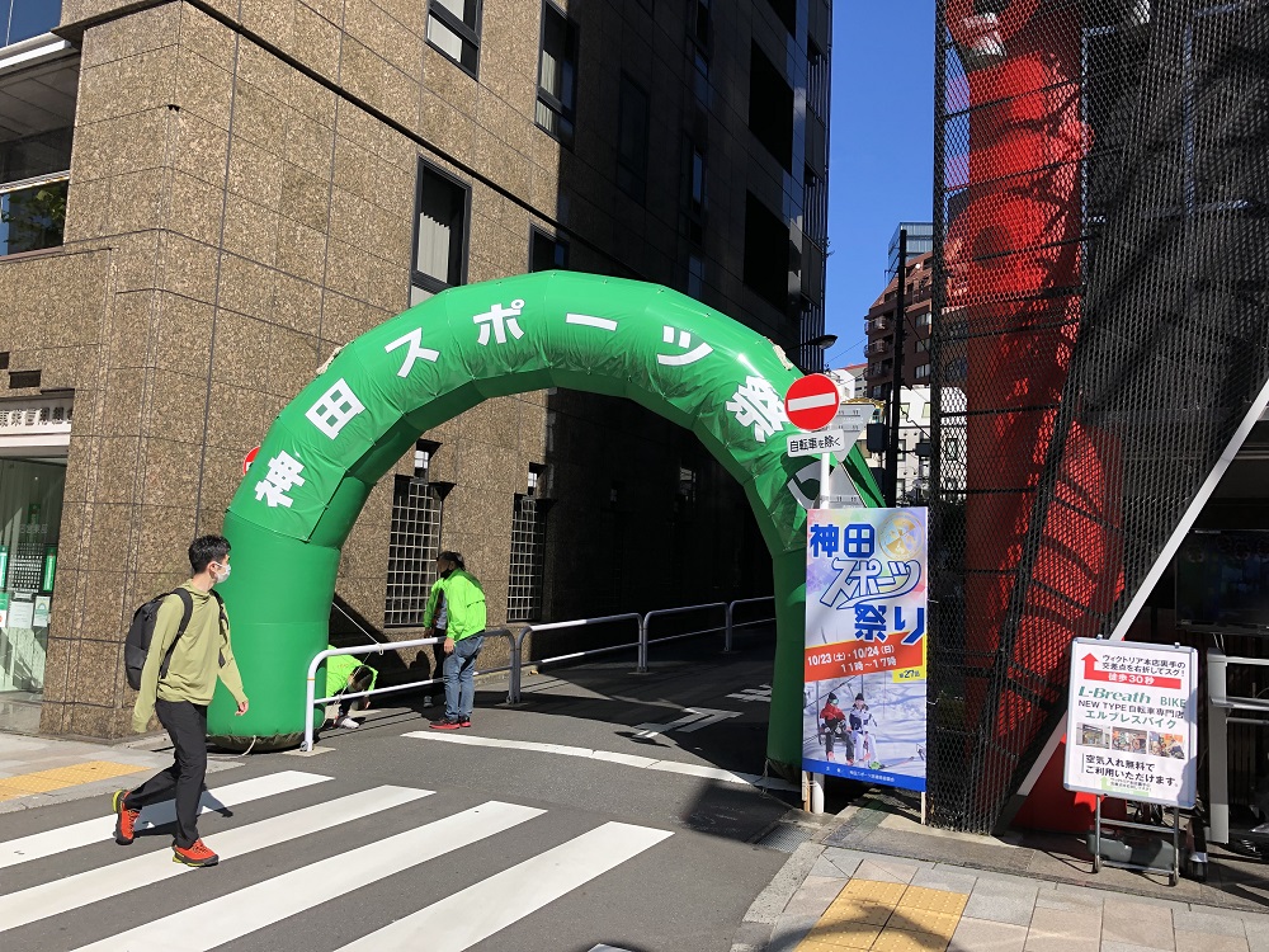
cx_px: 634
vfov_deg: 49.7
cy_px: 476
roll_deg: -2.3
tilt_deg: +6.5
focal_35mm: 28
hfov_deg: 63.4
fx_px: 1026
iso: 20
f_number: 1.8
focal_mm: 3.99
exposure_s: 1/1263
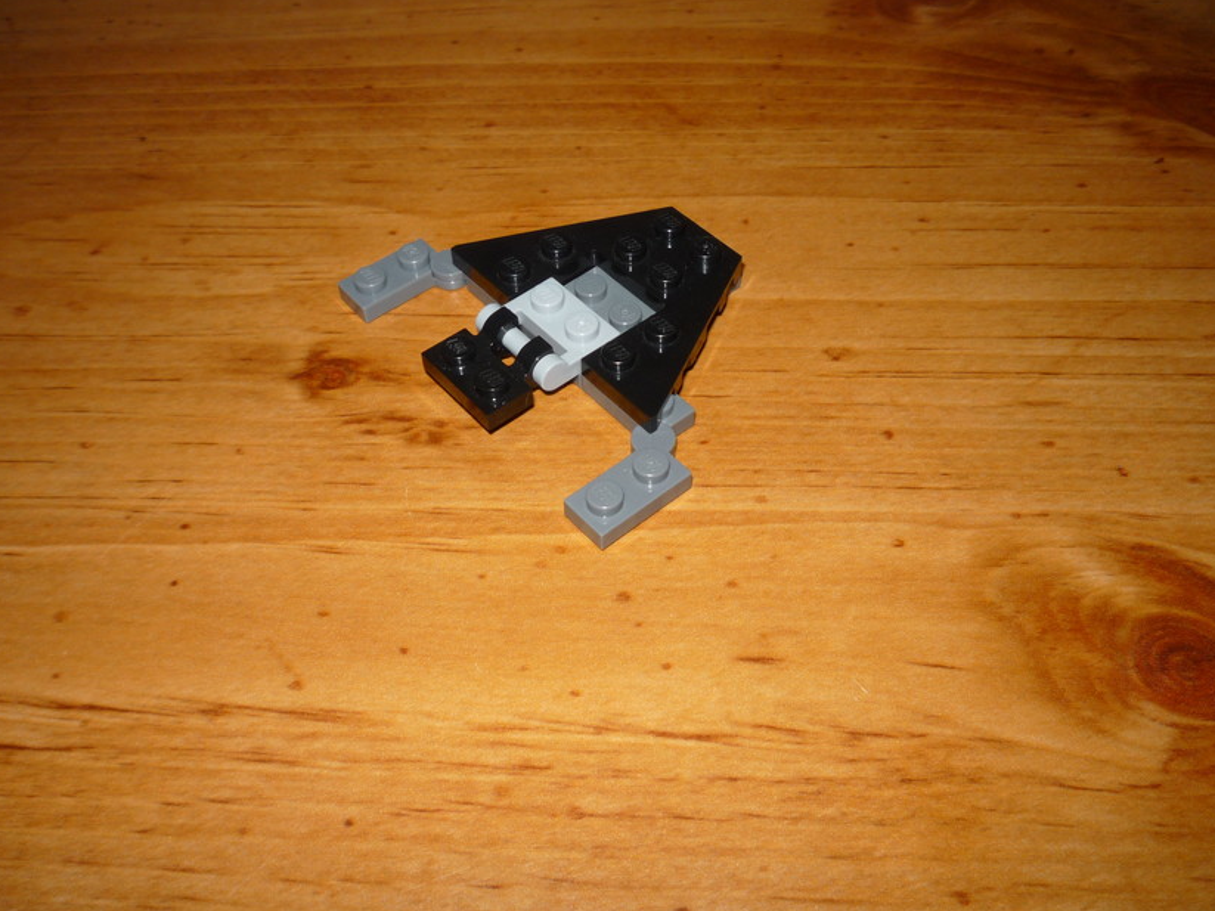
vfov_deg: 40.7
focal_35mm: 35
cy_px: 467
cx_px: 599
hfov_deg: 52.6
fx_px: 1228
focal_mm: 5.2
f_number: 4
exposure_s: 1/30
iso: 100
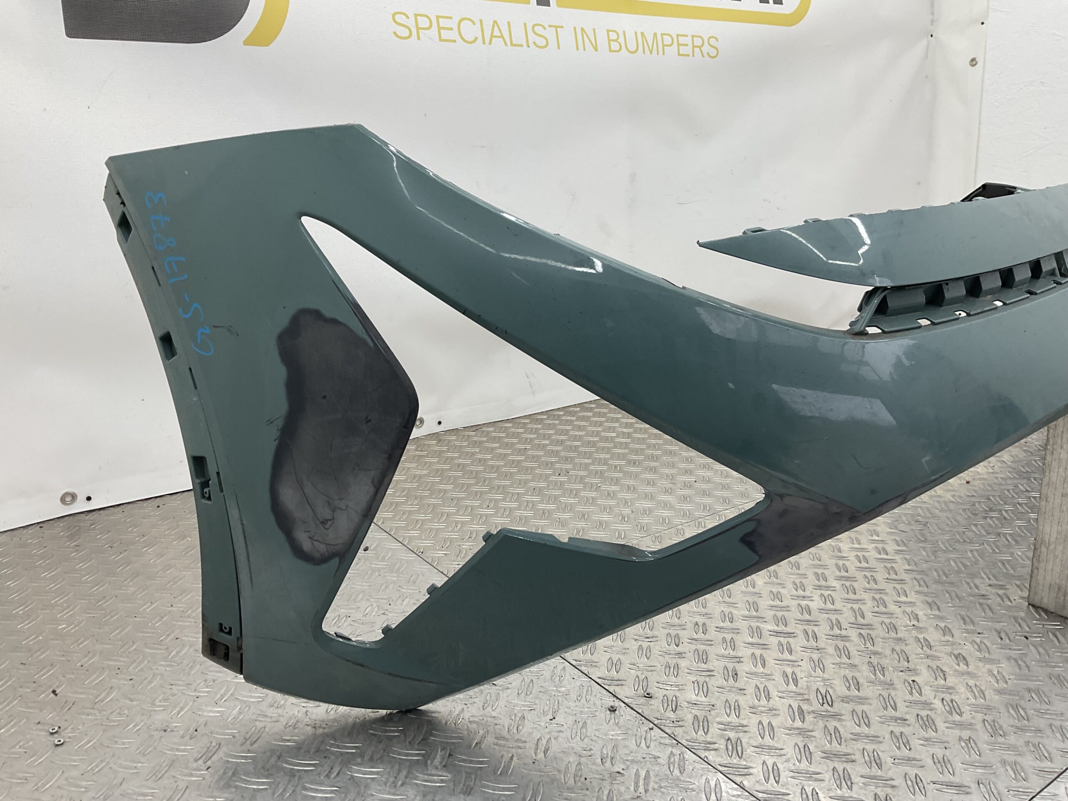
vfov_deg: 48.2
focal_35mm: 29
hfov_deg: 61.7
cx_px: 534
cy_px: 400
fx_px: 895
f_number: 1.8
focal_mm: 3
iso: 32
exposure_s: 1/120
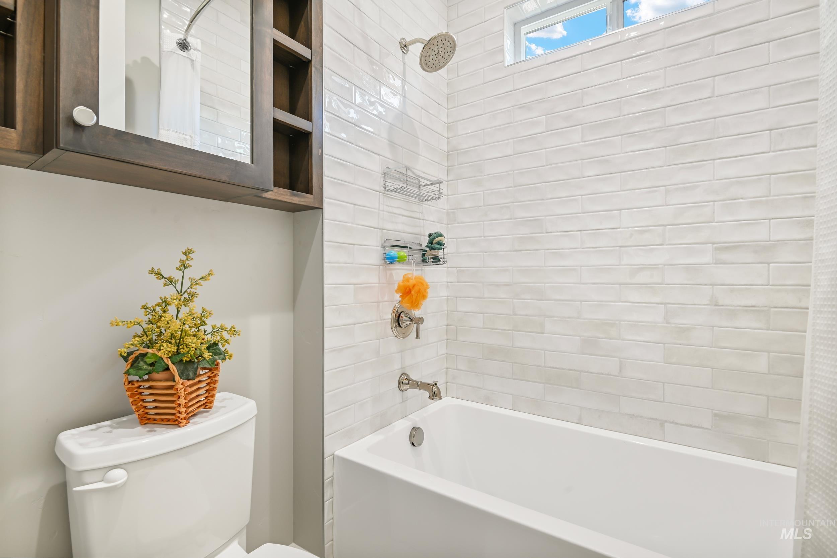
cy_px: 279
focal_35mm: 16
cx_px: 418
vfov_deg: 73.8
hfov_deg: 96.7
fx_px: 372
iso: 200
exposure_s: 1/1.67
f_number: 8
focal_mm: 16
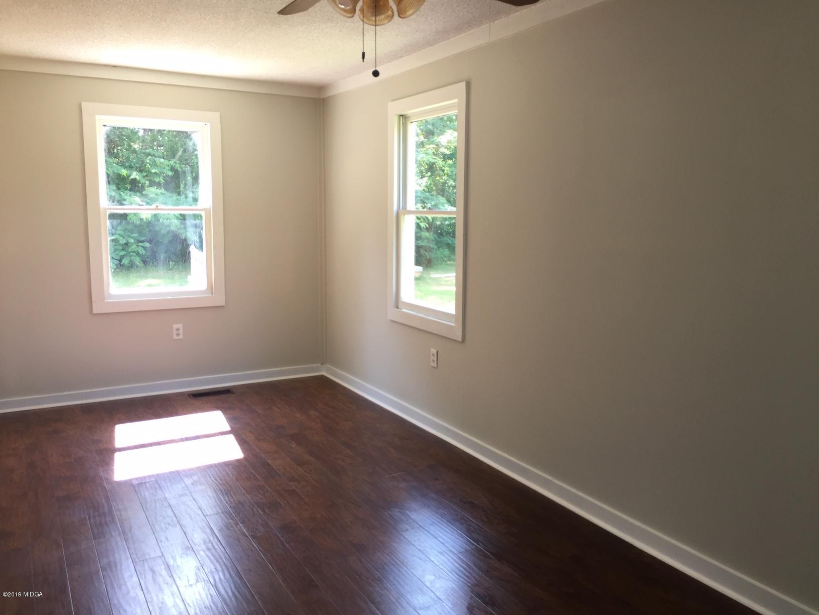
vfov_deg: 48.2
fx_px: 686
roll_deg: -1.1
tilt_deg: -7.7
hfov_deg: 61.7
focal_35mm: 29
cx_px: 410
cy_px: 308
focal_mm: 4.15
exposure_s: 1/60
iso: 40
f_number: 2.2
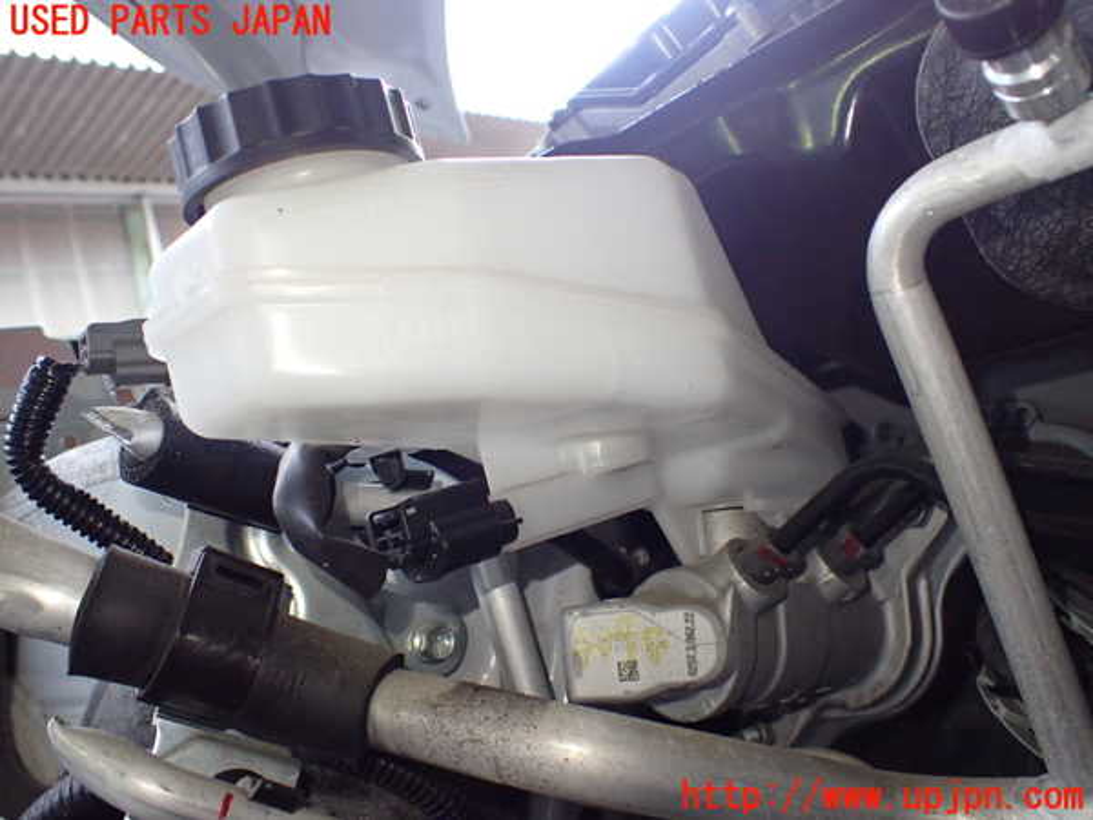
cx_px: 546
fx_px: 947
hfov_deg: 60.0
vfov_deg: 46.8
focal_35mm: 30
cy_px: 410
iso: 800
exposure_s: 1/125
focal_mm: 5.4
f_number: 2.3
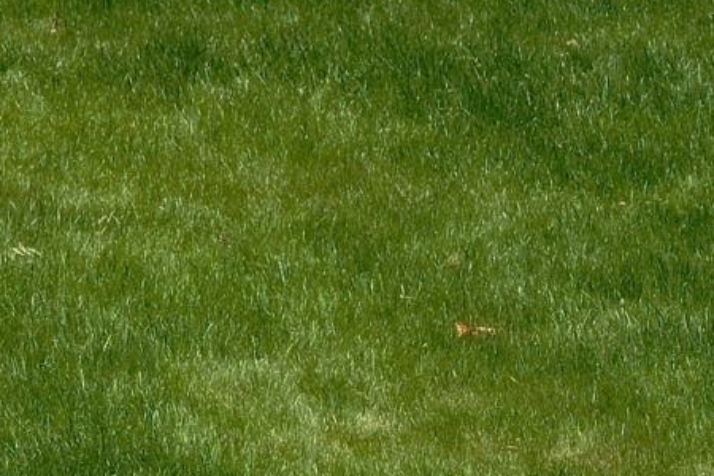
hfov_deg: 4.8
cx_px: -549
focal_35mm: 427
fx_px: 8468
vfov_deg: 3.2
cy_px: -443
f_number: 8
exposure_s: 1/125
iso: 80
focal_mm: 50
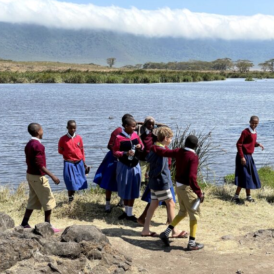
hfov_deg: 27.7
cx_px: 142
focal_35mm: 62
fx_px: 555
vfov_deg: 27.7
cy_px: 137
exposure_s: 1/1410
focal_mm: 6
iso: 25
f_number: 2
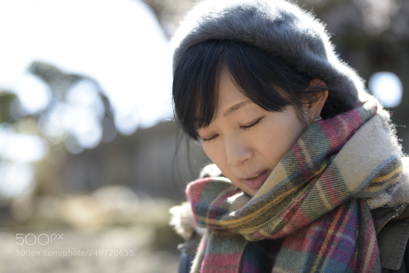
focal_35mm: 86
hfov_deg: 23.6
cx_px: 204
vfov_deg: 15.9
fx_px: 977
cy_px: 136
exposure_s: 1/200
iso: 80
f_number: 2.8
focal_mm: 86
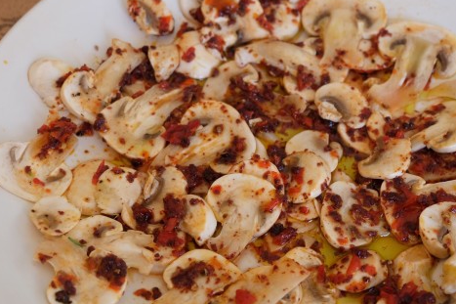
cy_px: 194
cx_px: 273
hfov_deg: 30.9
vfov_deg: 20.9
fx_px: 823
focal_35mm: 65
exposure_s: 1/60
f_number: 5
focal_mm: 32.5
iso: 500
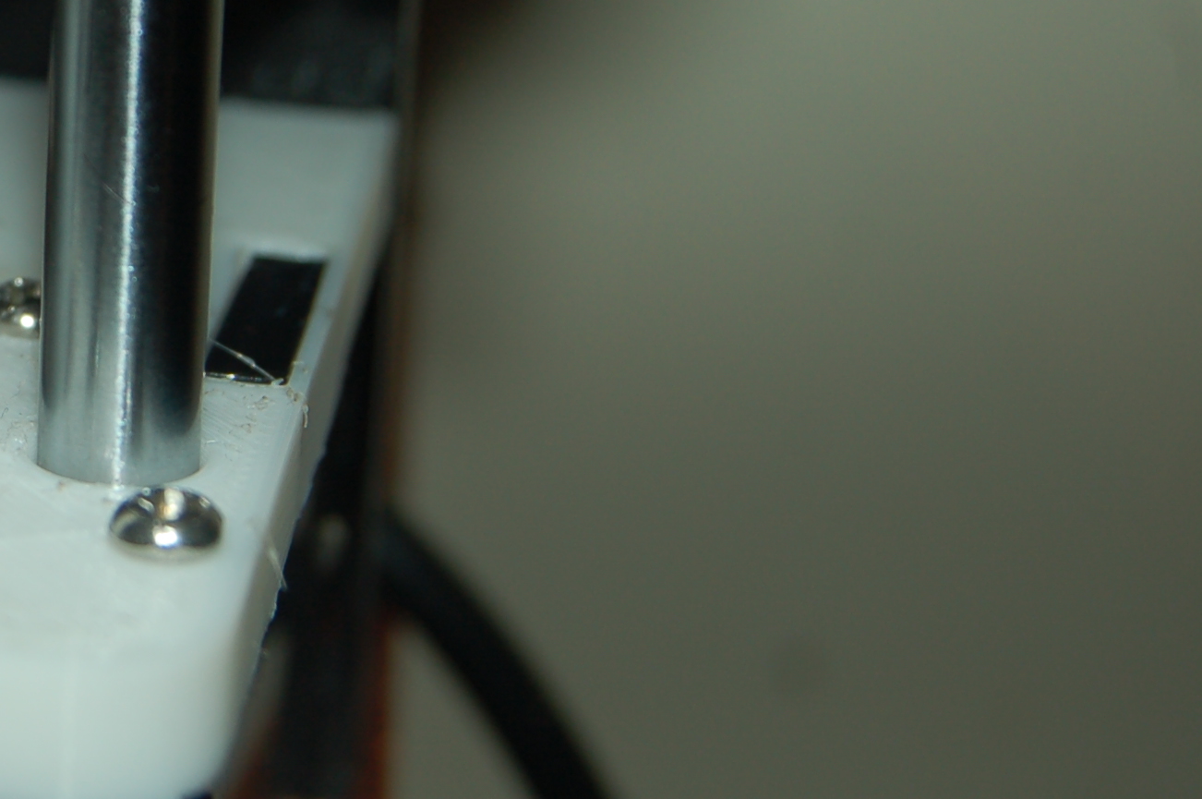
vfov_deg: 13.1
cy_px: 149
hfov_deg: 18.8
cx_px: -155
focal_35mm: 104
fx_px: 3468
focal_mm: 30
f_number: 4.2
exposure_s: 1/60
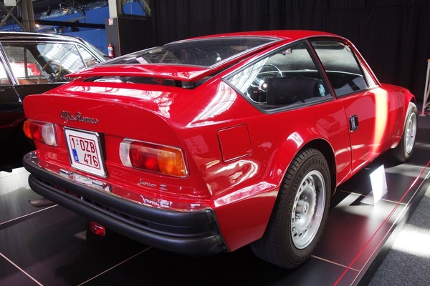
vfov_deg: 43.6
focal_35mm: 30
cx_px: 215
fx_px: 358
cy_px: 143
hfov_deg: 61.9
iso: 125
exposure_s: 1/40
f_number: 2.2
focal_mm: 11.32
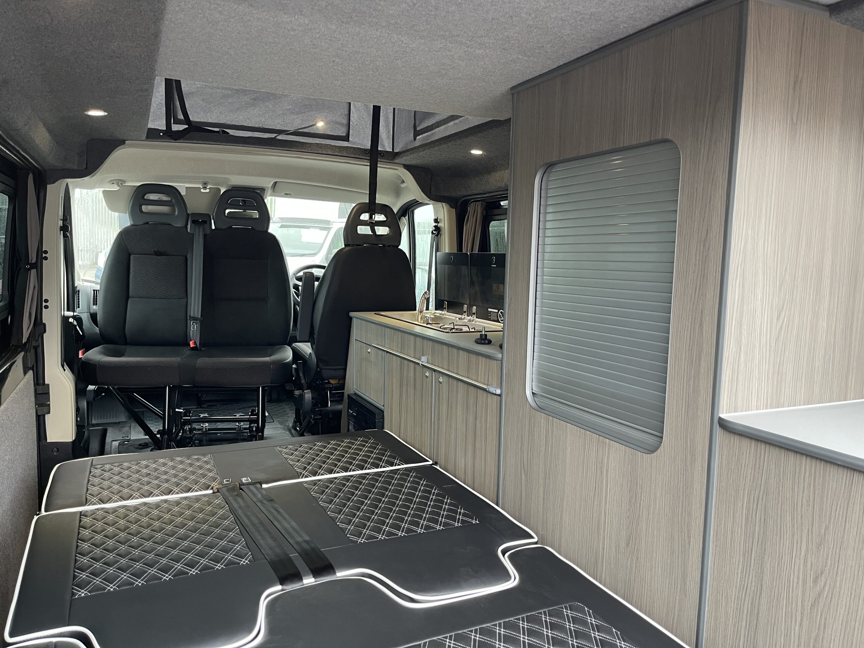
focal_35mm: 25
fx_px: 624
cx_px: 432
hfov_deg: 69.4
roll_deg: -4.5
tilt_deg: -11.9
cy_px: 324
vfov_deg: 54.9
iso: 250
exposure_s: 1/60
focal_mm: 5.1
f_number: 1.6
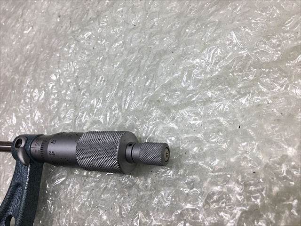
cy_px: 113
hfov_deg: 61.7
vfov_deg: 48.2
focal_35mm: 29
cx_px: 150
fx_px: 252
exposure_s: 1/120
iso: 25
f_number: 2.2
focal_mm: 4.15
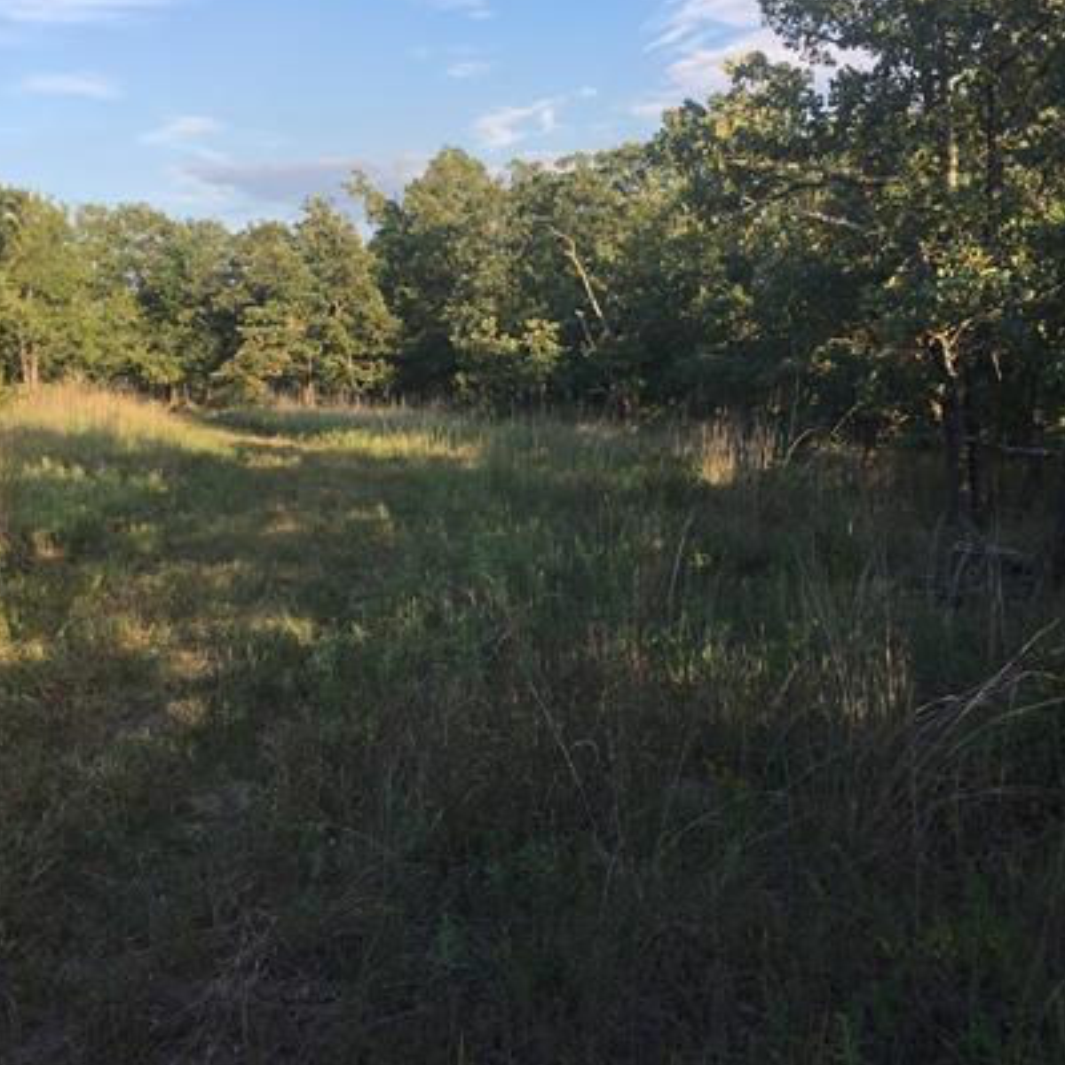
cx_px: 532
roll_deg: +1.5
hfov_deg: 40.9
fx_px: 1427
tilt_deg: -3.7
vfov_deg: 40.9
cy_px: 490
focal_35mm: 41
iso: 25
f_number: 2.2
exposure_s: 1/409
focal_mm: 4.15
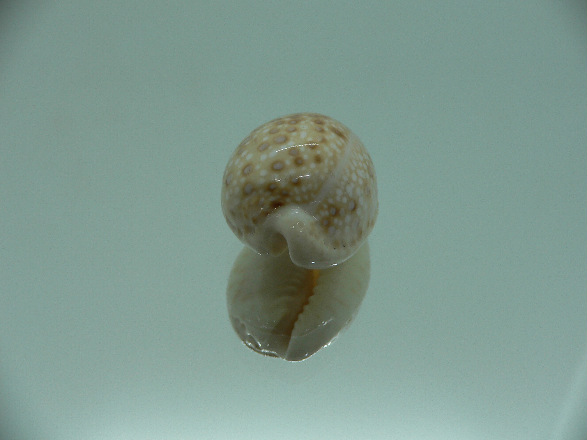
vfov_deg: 40.7
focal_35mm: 35
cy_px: 220
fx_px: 594
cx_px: 294
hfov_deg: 52.6
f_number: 2.8
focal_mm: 4.6
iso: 80
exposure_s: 1/80
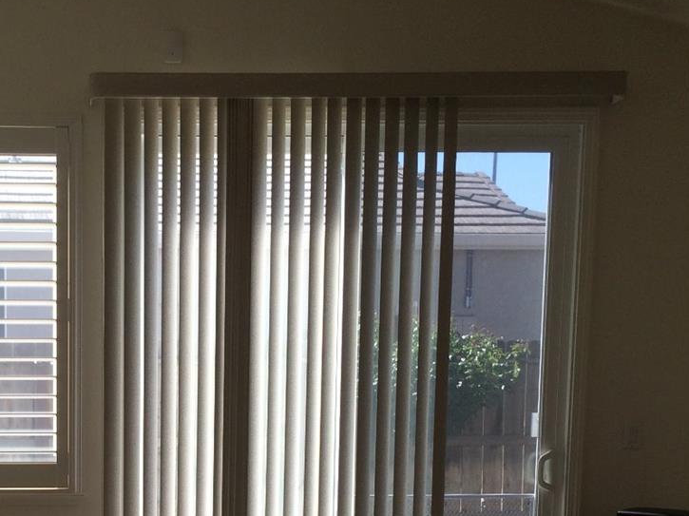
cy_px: 506
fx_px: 1194
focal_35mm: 60
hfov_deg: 31.2
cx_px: 120
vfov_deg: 23.5
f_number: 2.2
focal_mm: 4.15
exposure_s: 1/331
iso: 40
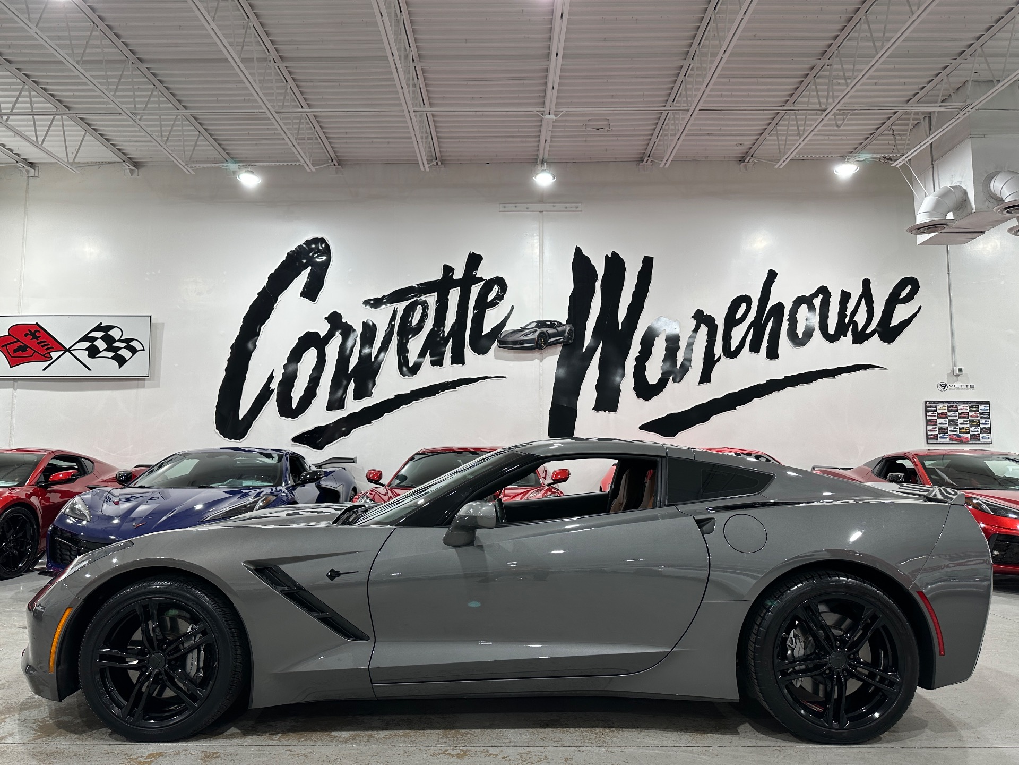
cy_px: 382
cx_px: 510
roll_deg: -0.8
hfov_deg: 71.6
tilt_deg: +5.1
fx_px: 706
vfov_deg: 56.8
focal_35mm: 24
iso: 80
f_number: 1.78
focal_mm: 6.86
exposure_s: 1/120
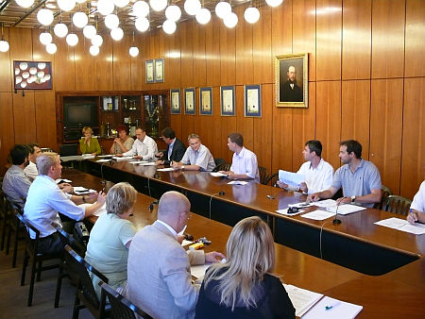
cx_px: 212
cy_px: 160
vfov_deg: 40.7
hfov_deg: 52.6
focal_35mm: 35
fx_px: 430
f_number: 2.8
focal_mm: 7.4
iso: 400
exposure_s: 1/25
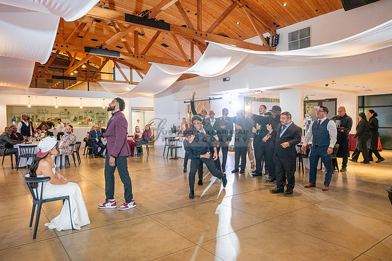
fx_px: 283
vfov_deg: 49.6
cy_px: 130
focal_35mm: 26
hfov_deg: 69.4
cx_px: 196
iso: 3200
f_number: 4
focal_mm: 26
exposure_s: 1/200
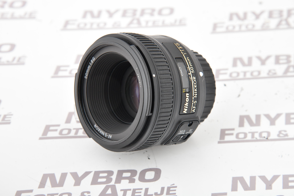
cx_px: 147
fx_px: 980
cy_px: 98
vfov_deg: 11.4
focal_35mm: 120
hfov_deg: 17.1
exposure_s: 1/200
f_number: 11
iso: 2500
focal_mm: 120
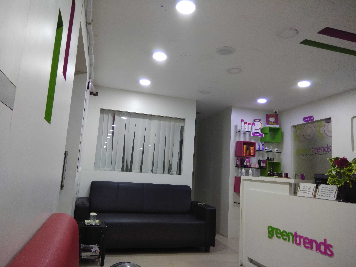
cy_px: 134
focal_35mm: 21
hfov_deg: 79.0
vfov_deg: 63.4
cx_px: 178
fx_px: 216
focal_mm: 3.57
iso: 250
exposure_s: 1/33
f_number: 2
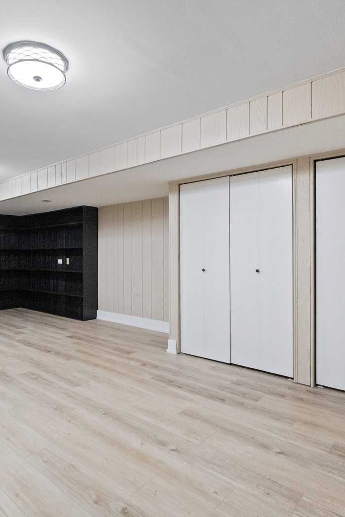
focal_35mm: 23
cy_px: 257
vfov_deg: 76.1
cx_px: 155
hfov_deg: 55.0
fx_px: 331
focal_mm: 10
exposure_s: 1/30
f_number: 7.1
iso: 6400
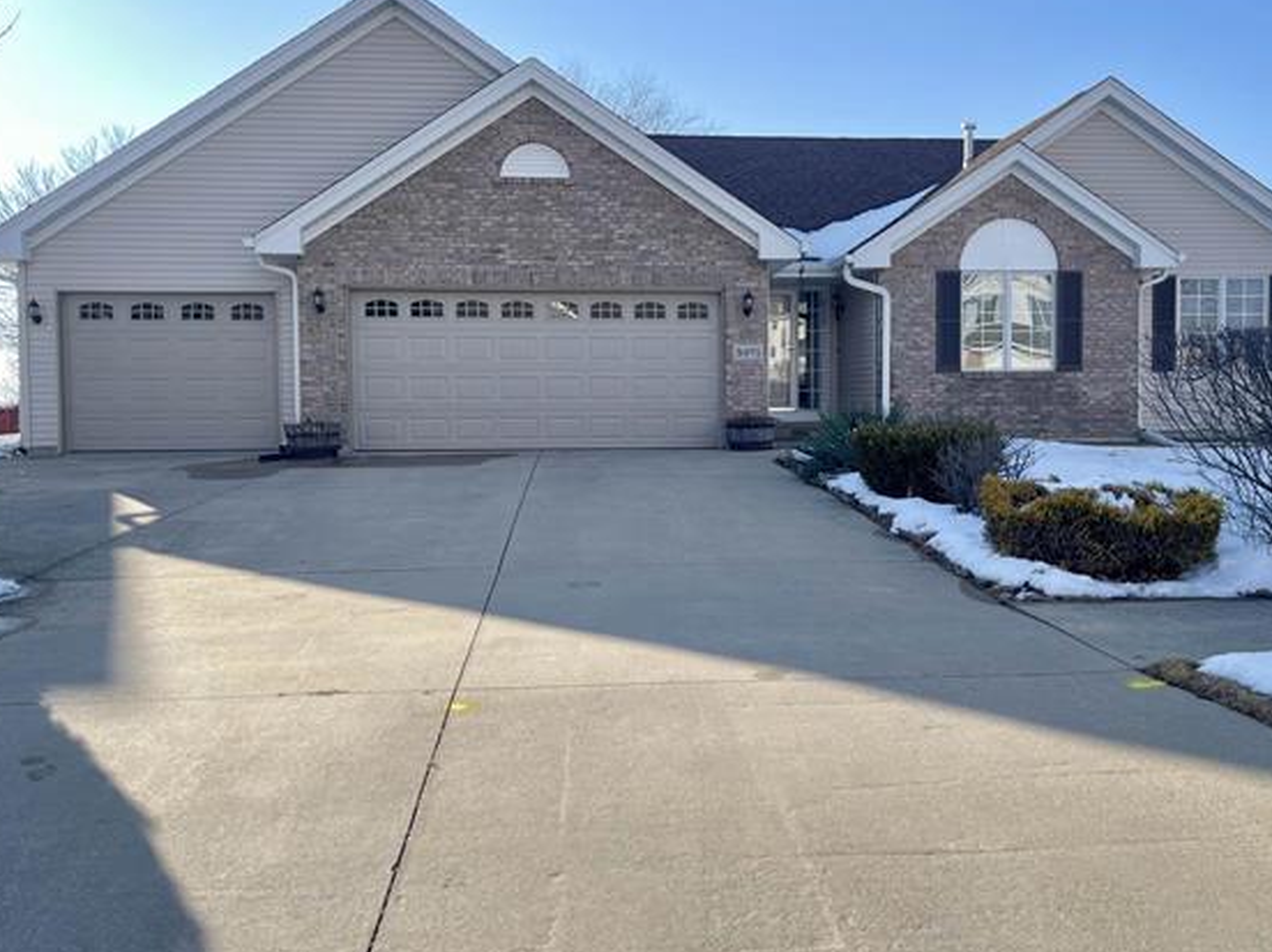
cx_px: 703
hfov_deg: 61.6
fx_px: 1065
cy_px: 448
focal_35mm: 29
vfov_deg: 48.1
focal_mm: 5.1
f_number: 1.6
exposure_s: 1/945
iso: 50
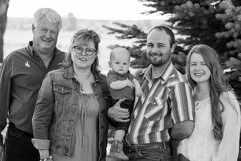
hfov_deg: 15.9
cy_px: 80
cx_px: 120
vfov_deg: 10.6
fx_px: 864
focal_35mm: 129
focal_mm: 129
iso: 500
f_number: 5.6
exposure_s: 1/320
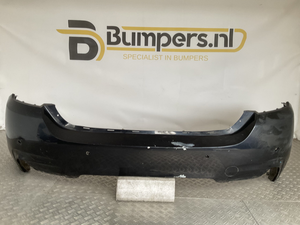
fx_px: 251
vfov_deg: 48.2
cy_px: 112
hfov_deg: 61.7
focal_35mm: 29
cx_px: 150
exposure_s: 1/50
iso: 80
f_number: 1.8
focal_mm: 3
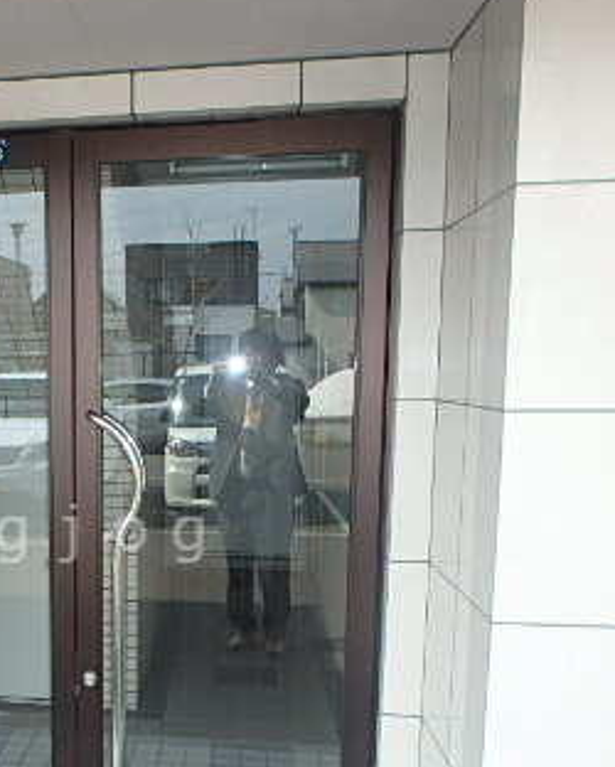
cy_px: 533
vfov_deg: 43.0
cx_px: 49
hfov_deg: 33.6
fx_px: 955
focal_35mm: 42
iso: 125
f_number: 3.5
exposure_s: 1/250
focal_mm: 3.7
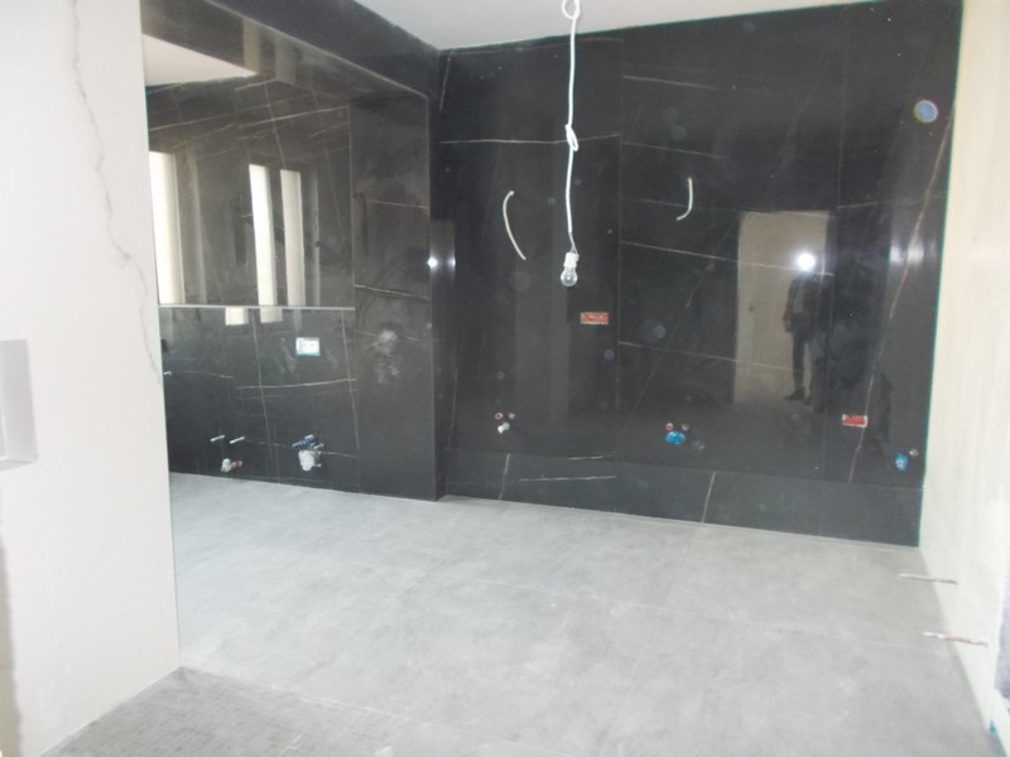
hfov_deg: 67.3
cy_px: 378
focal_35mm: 26
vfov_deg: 53.1
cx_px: 505
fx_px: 759
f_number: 3.2
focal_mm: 4.6
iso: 560
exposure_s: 1/25
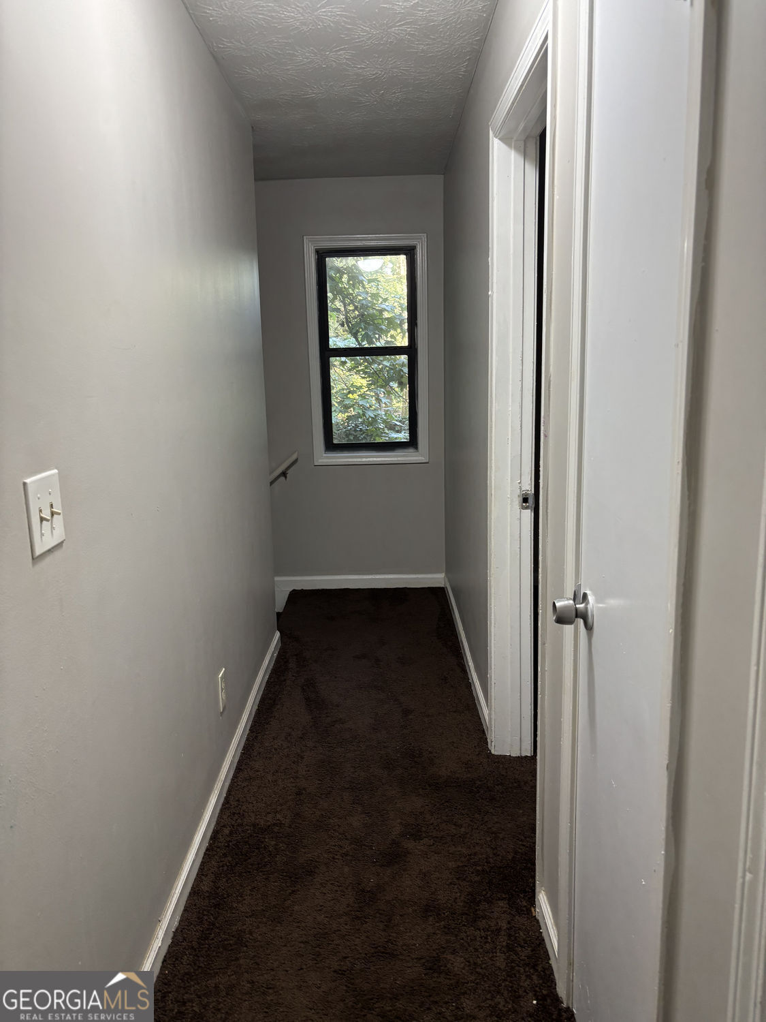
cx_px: 383
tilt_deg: -10.3
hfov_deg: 53.1
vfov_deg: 67.3
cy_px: 511
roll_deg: +0.5
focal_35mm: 26
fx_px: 767
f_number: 1.6
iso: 160
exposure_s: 1/60
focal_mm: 5.96
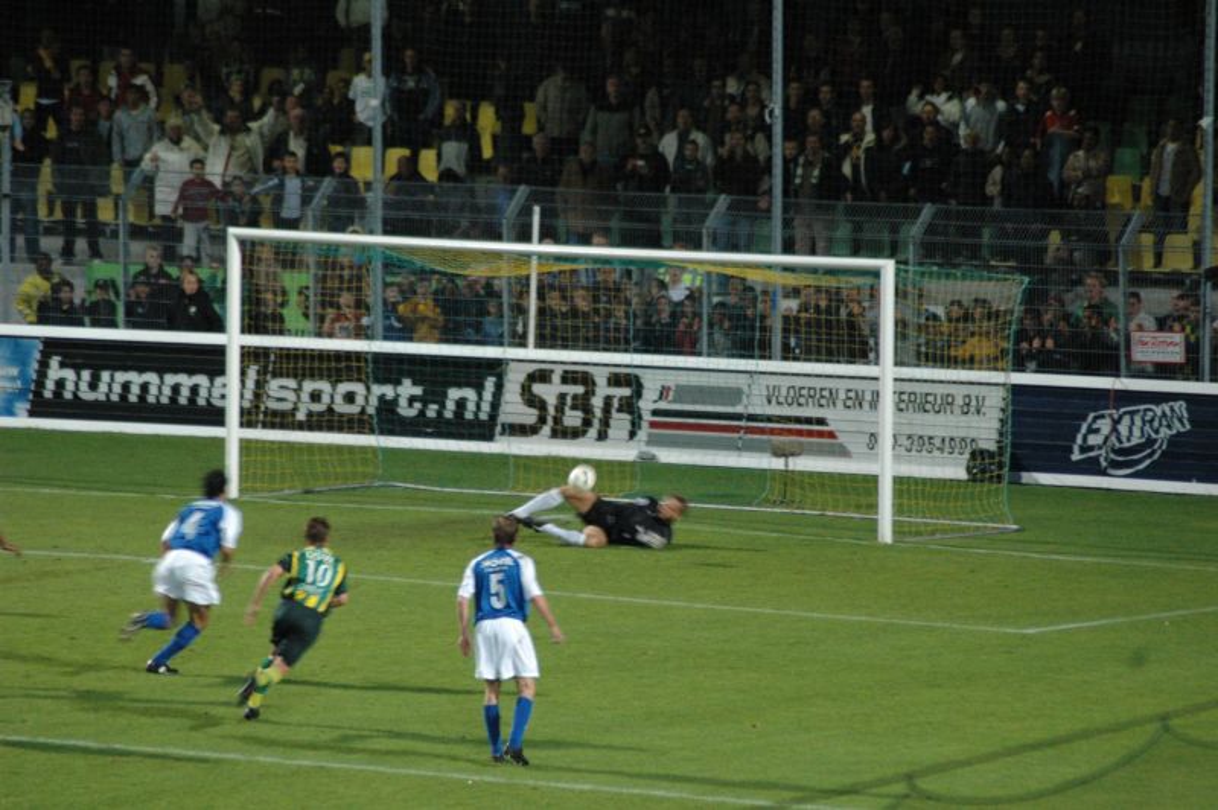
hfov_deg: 6.5
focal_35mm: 315
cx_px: 609
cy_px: 405
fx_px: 10648
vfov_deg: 4.4
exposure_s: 1/60
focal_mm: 210
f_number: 5
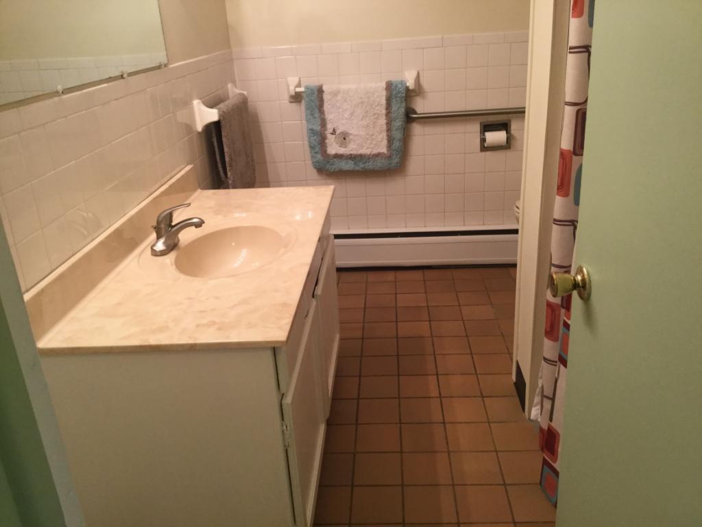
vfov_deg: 45.4
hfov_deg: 58.4
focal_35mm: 31
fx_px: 629
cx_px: 351
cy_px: 264
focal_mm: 3.3
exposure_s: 1/30
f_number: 2.4
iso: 64
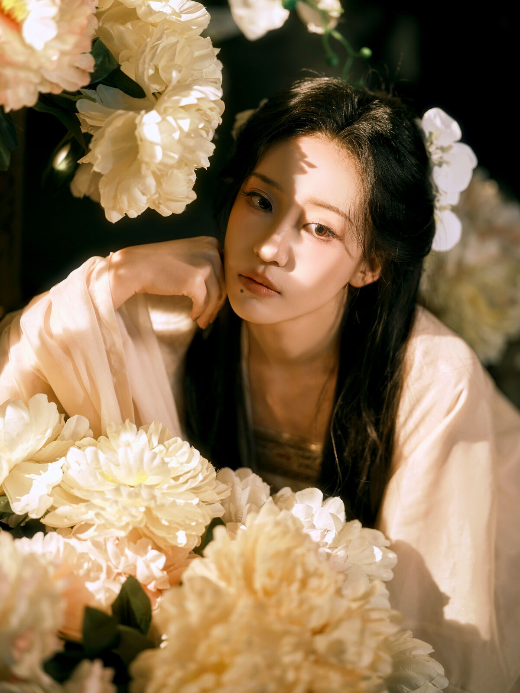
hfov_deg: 17.0
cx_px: 260
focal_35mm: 87
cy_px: 346
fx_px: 1743
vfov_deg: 22.5
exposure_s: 1/125
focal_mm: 110
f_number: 2
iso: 640
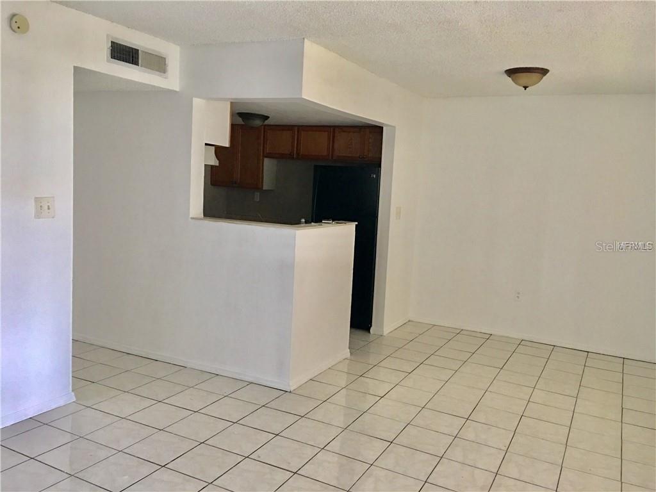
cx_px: 328
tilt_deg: -5.3
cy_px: 246
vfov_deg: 48.2
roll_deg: -3.2
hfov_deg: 61.7
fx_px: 550
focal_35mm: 29
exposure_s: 1/15
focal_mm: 4.15
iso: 80
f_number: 2.2
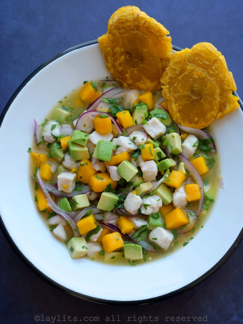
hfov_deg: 19.4
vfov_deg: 25.7
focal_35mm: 76
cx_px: 122
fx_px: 711
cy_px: 162
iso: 200
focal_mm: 38
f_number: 3.9
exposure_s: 1/100
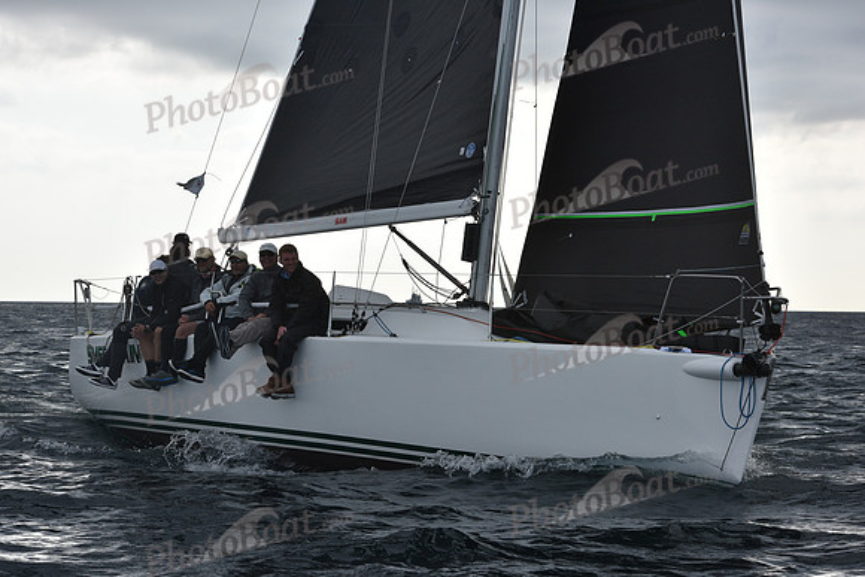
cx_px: 432
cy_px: 288
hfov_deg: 20.4
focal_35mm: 100
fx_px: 2403
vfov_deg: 13.7
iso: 400
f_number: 10
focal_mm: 100
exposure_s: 1/800
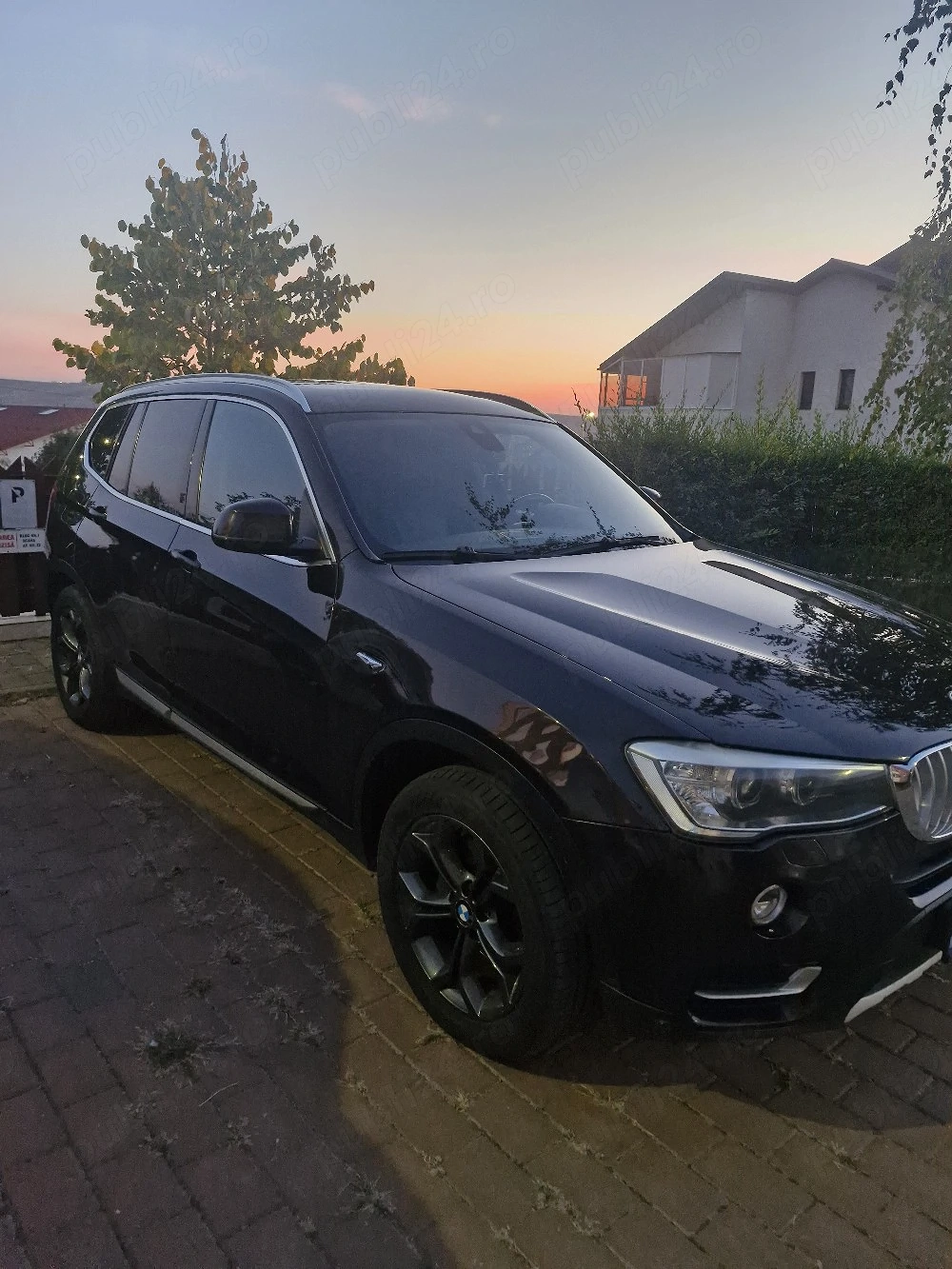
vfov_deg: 73.9
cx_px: 476
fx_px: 843
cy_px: 634
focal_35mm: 23
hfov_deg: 58.9
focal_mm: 5.54
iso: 800
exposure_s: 1/100
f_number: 1.8
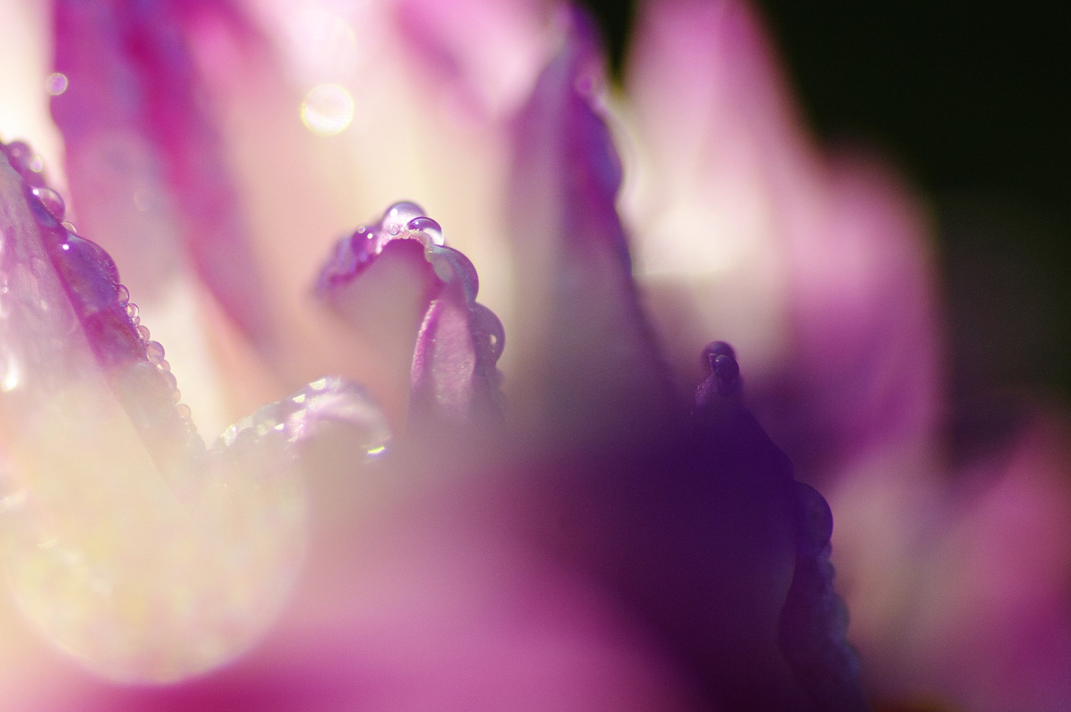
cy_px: 356
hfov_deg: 15.2
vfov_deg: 10.1
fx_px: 4014
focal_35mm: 135
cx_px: 536
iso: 400
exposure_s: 1/320
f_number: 2.8
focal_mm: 90
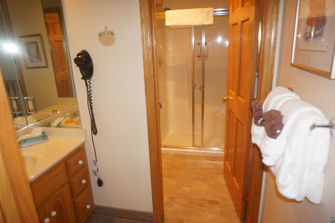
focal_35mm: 24
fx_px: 223
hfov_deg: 73.8
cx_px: 168
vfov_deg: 53.0
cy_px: 112
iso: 320
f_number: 4
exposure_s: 1/60
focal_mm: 16
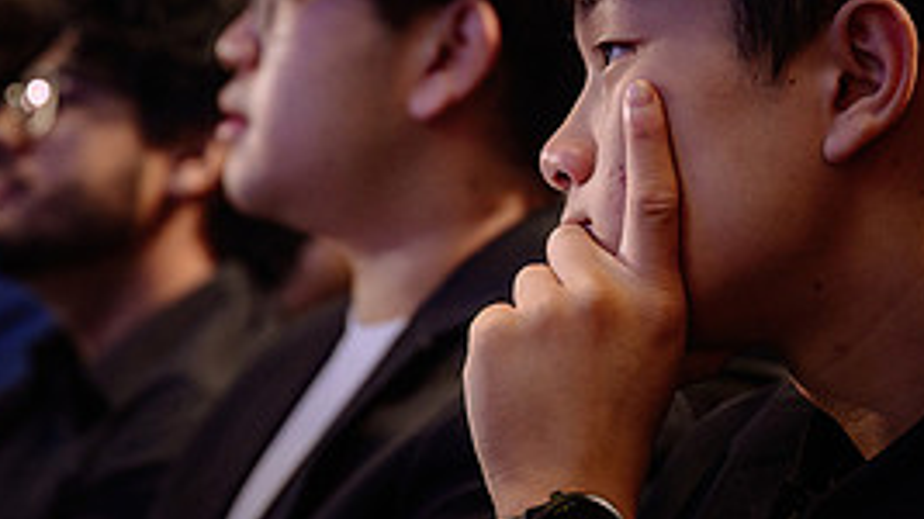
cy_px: 303
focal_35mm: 173
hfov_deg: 12.4
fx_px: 4237
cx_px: 513
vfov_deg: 7.0
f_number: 2.8
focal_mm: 70
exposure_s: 1/100
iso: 1000
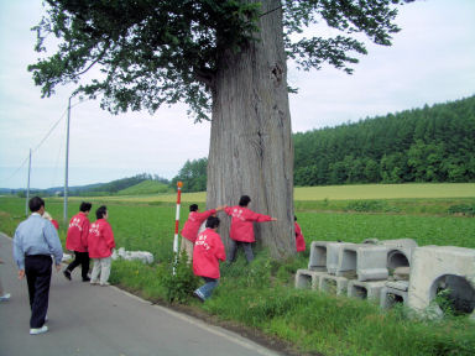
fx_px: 480
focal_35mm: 35
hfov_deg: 52.6
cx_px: 238
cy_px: 178
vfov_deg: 40.7
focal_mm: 5.8
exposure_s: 1/500
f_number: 4.3
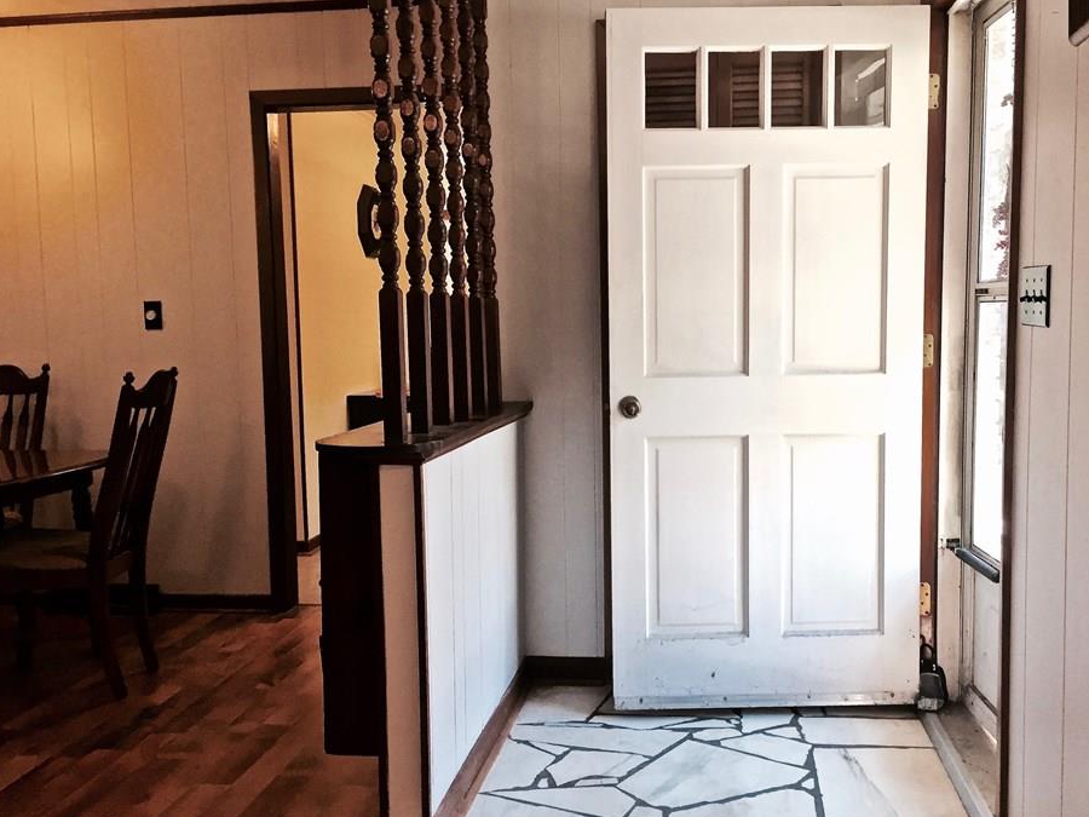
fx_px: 1038
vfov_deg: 42.9
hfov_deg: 55.3
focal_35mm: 33
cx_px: 584
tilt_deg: -4.6
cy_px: 405
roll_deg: +0.2
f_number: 2.2
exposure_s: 1/30
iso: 64
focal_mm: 4.15
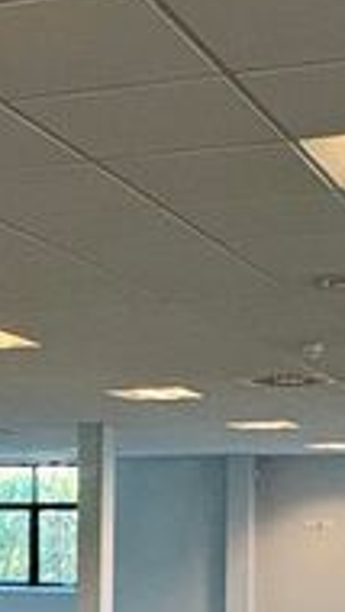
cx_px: 106
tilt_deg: +1.1
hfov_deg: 13.6
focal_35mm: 89
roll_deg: -0.6
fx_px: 1446
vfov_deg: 23.4
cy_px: 523
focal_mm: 2.22
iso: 200
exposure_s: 1/100
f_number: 2.2
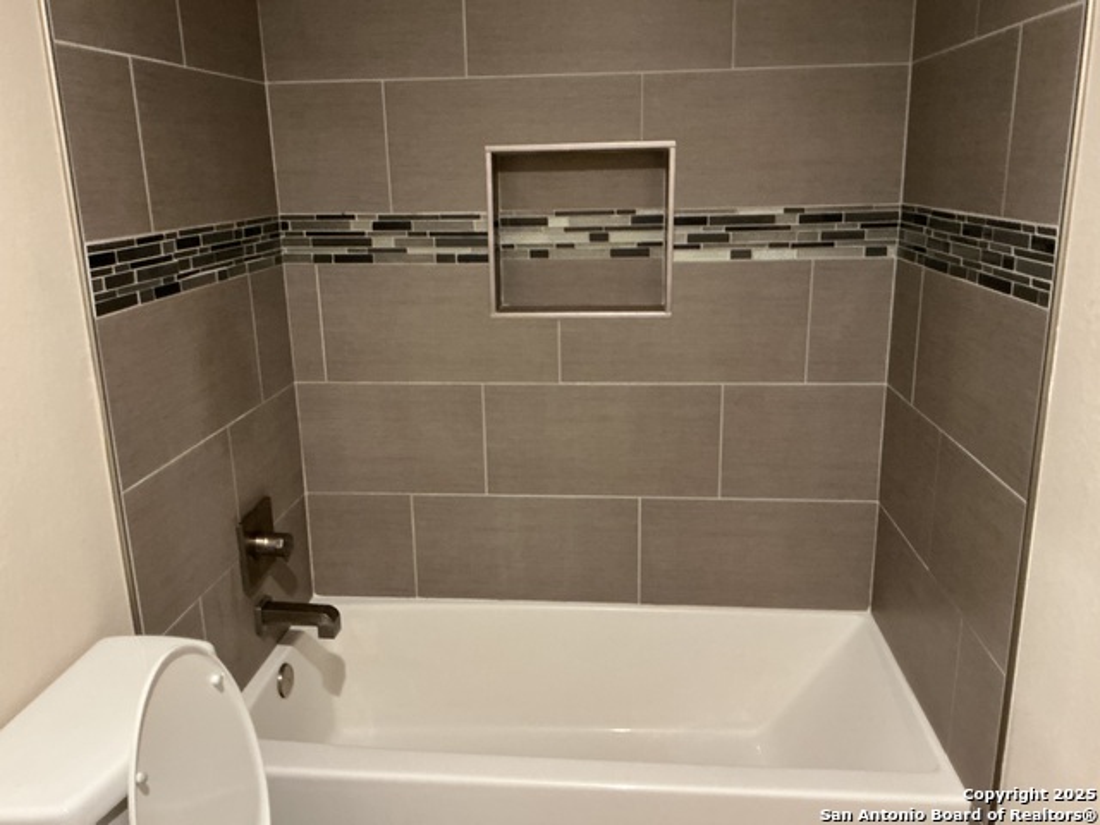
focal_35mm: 29
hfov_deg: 61.7
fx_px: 922
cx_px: 550
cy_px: 412
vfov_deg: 48.2
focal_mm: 3
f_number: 1.8
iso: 250
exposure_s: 1/30
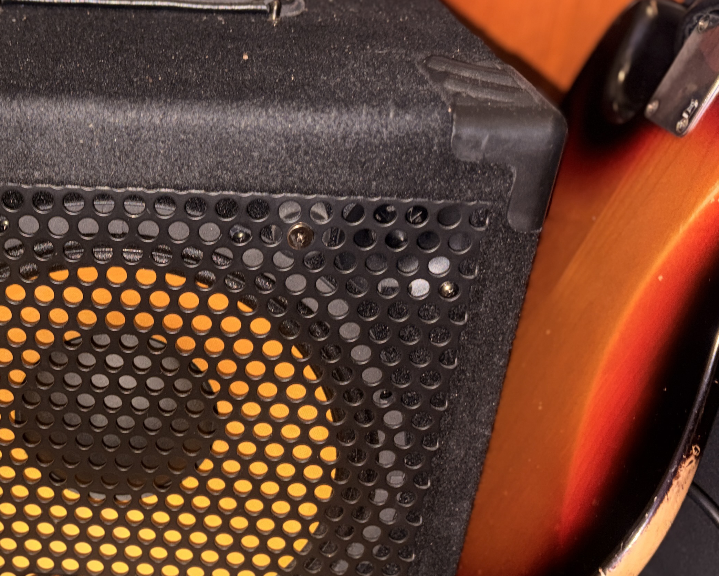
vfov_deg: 30.7
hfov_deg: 36.0
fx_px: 1043
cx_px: 91
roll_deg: -0.9
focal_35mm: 49
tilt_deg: -29.4
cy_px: 360
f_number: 1.6
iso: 64
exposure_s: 1/5
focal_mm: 5.96
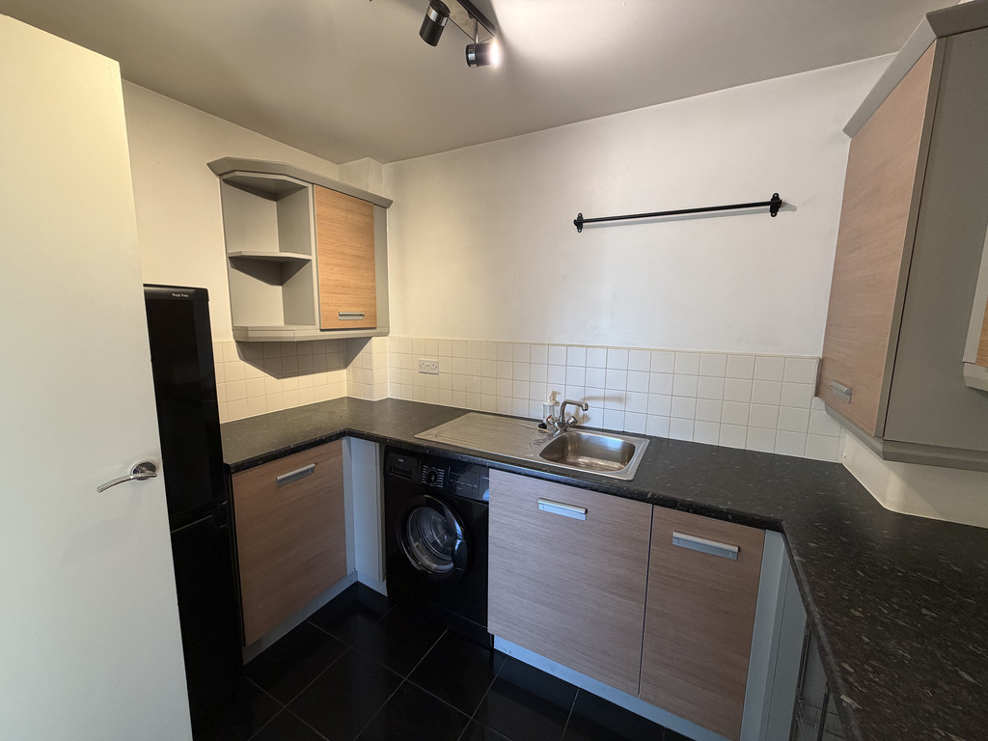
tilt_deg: -7.9
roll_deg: -0.8
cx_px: 494
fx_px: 400
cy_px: 370
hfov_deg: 102.1
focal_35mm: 14
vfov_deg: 85.7
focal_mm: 2.22
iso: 200
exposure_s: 1/50
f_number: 2.2
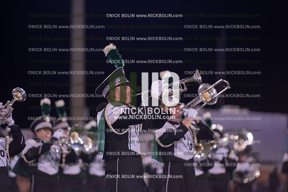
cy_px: 96
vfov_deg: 6.9
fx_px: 1600
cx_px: 144
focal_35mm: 200
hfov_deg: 10.3
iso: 2500
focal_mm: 200
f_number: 2.8
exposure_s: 1/1250
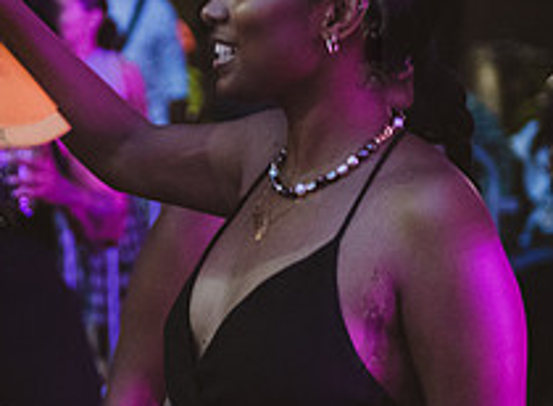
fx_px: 2583
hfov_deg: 12.2
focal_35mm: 163
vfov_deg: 9.0
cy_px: 228
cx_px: 164
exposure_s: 1/100
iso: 5000
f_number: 2.8
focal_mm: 50
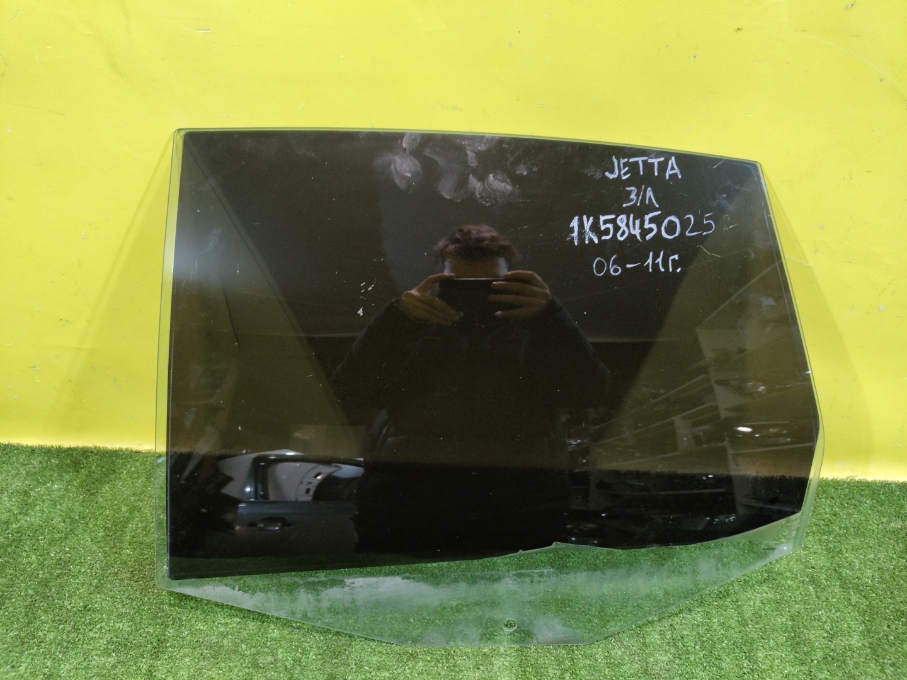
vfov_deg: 56.8
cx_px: 454
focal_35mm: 24
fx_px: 629
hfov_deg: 71.6
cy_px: 340
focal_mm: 5.59
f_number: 1.88
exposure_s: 1/50
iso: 349
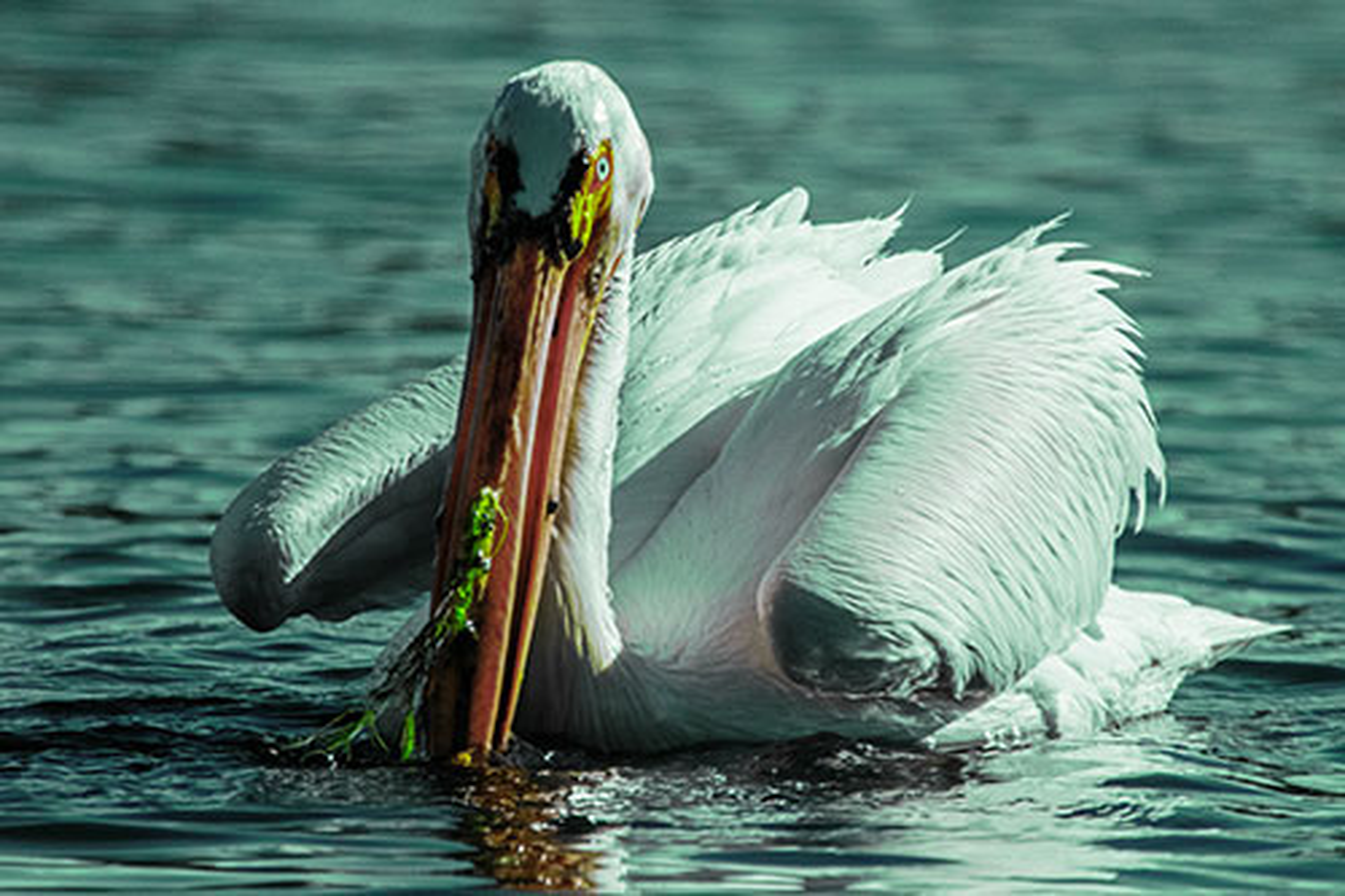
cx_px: 672
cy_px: 448
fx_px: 44816
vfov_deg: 1.1
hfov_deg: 1.7
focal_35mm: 1200
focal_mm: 1200
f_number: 13
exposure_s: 1/4000
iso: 2000
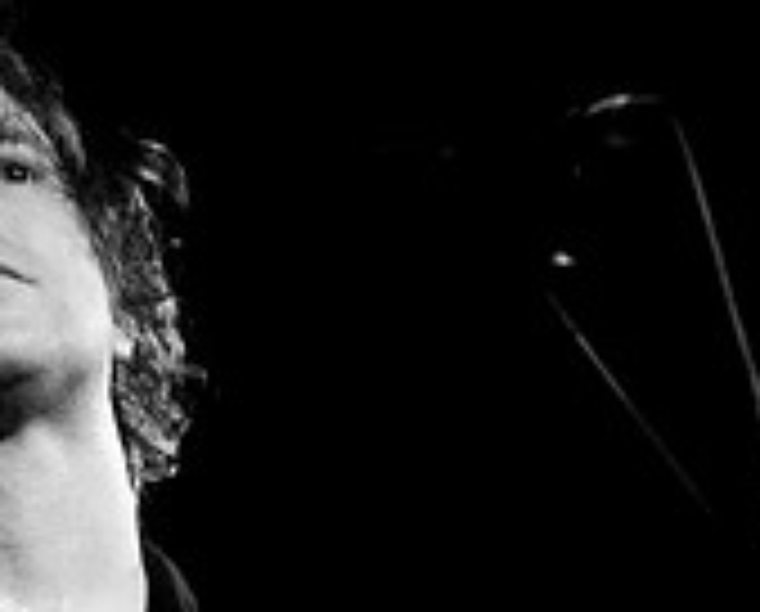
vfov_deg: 9.0
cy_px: 806
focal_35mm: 169
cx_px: 791
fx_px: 3801
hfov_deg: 11.3
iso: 800
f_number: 2.8
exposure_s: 1/80
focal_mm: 35
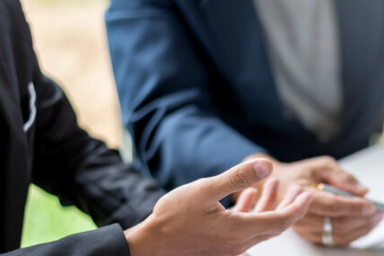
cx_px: 315
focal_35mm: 89
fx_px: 950
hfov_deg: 22.5
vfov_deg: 15.3
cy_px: 190
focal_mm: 50
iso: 160
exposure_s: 1/400
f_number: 2
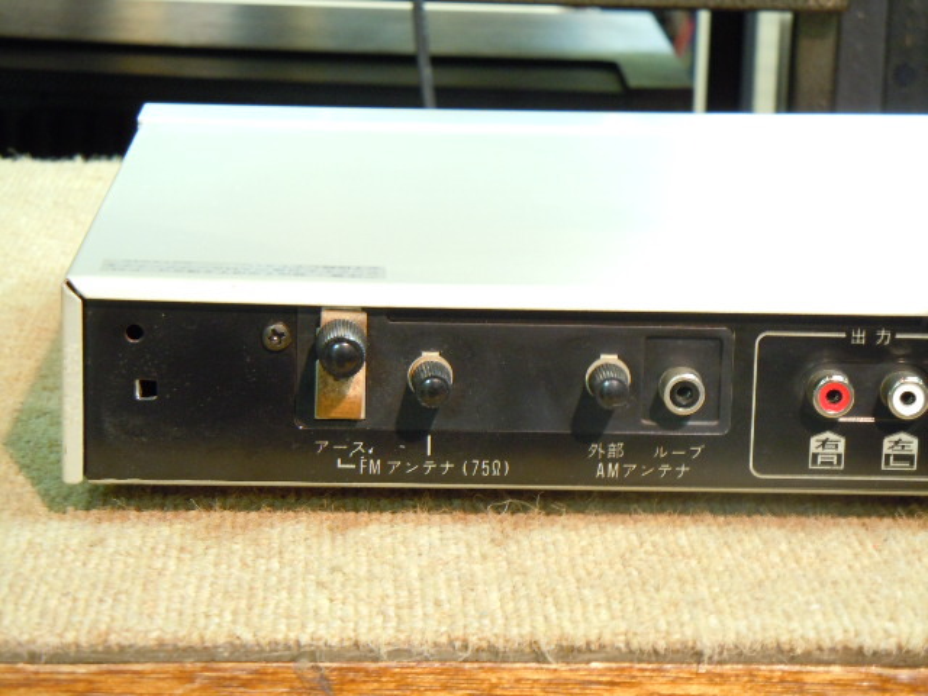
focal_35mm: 102
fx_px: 2734
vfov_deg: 14.5
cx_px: 464
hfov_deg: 19.3
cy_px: 348
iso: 400
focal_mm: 18.3
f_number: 4.5
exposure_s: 1/5
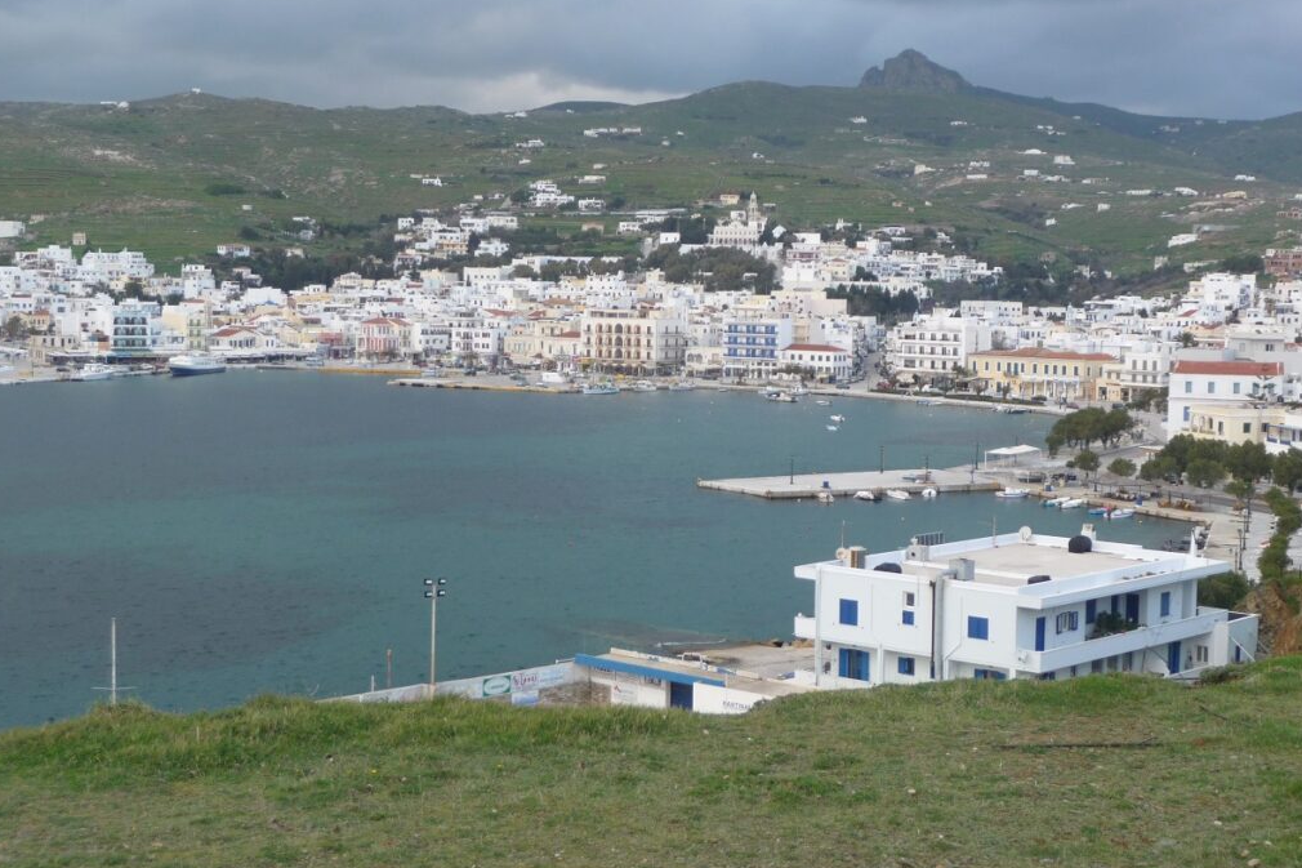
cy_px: 424
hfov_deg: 34.5
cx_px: 647
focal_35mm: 58
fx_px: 2097
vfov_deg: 23.4
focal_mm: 9.3
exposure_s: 1/100
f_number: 4.3
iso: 100
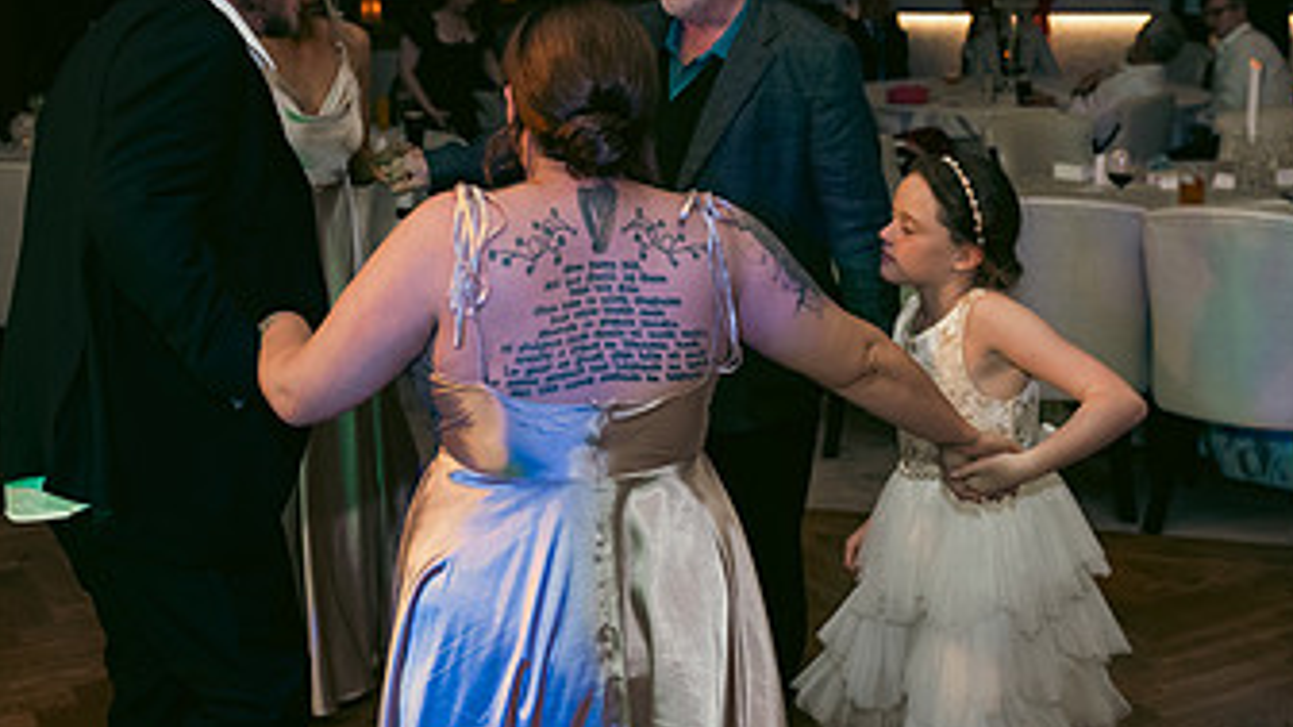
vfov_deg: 21.2
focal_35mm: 56
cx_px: 585
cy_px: 171
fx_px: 1920
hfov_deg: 37.2
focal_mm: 31
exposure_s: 1/160
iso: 640
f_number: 3.5
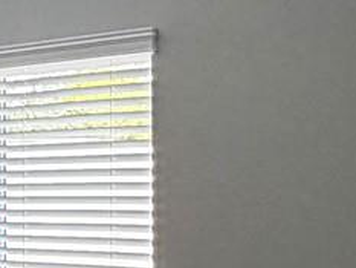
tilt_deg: -0.8
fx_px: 988
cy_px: 194
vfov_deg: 15.4
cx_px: -208
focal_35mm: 96
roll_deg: -1.7
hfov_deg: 17.8
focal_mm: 2.22
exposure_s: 1/65
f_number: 2.2
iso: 320
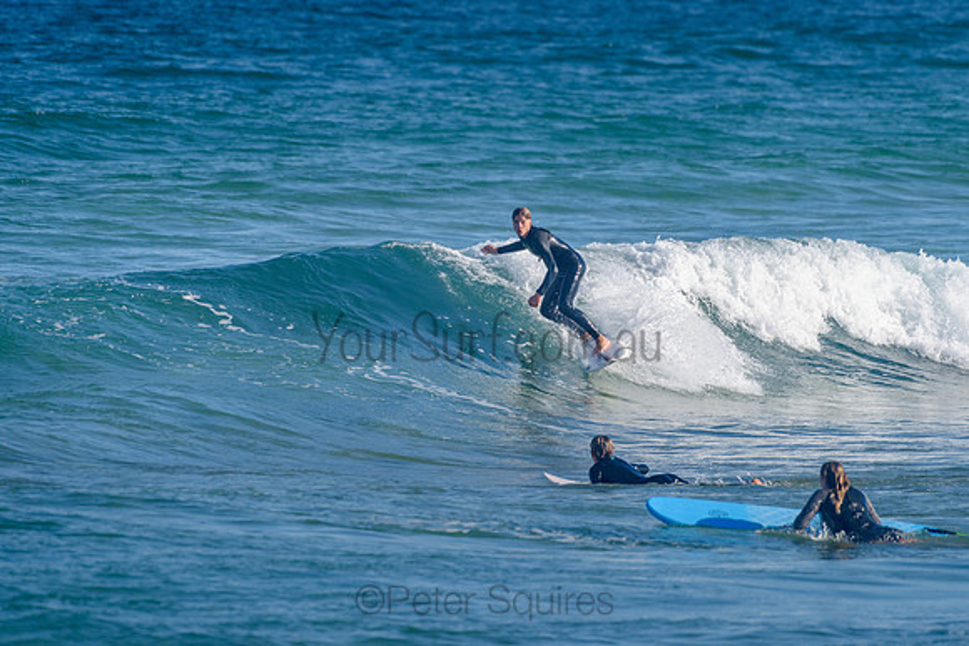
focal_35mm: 613
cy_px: 256
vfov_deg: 2.2
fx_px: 16509
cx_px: 511
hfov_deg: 3.4
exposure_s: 1/2000
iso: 220
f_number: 5.6
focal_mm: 500
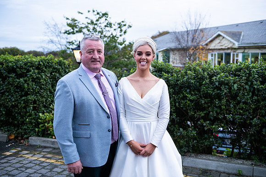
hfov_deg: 50.7
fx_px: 281
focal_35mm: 38
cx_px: 133
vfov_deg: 35.1
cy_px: 88
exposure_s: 1/160
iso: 640
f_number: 3.5
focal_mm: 38
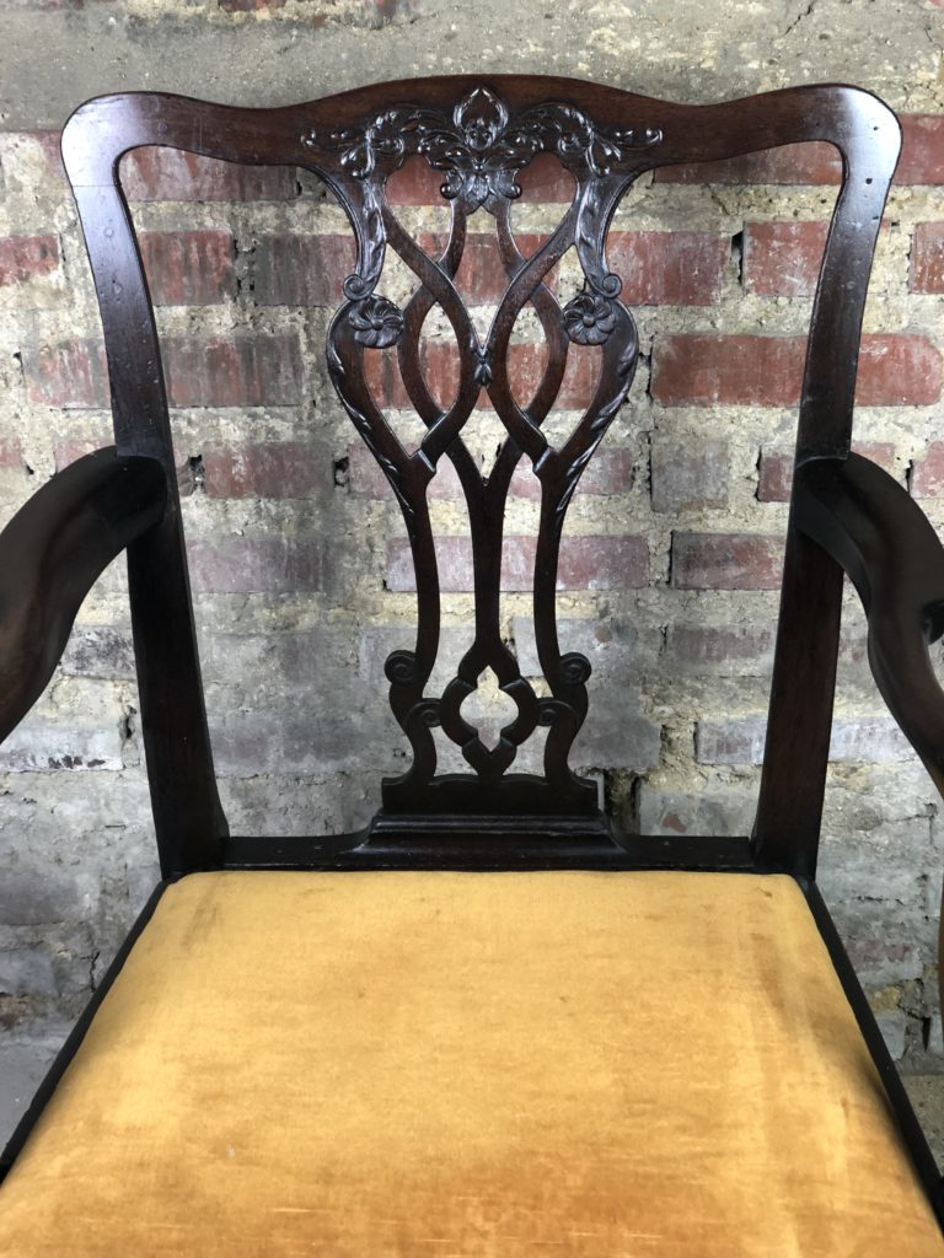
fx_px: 1891
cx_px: 472
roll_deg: +1.3
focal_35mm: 52
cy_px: 629
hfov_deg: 28.0
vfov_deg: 36.8
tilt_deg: -27.2
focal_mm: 6
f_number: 2.4
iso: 125
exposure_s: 1/33
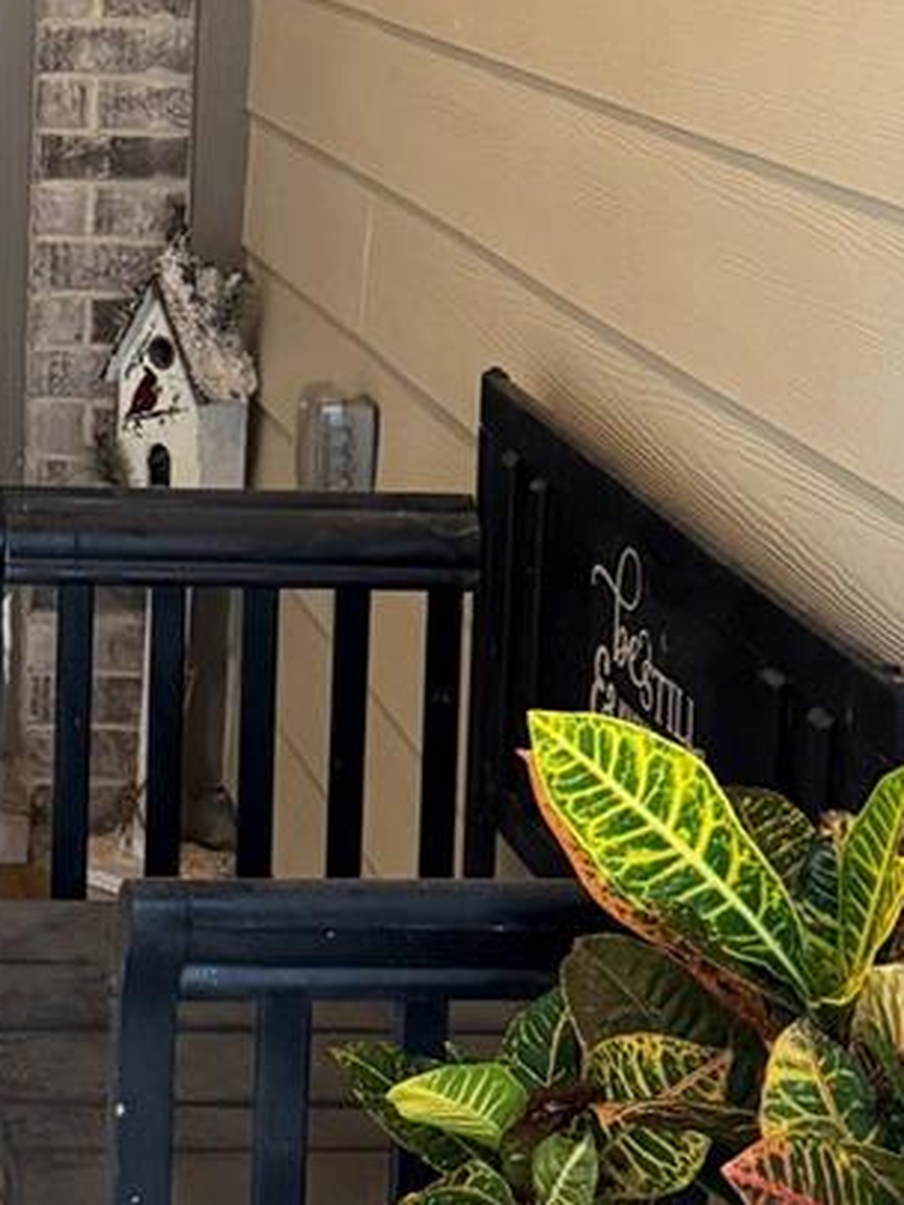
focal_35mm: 91
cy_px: 42
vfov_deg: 20.9
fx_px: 3167
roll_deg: -0.9
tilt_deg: -6.0
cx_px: -116
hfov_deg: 15.8
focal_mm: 6.76
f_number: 1.78
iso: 640
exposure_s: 1/60
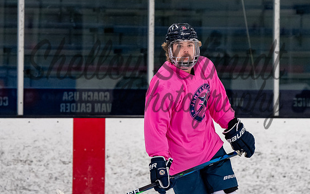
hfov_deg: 5.3
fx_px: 3363
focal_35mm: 398
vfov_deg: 3.3
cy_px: 63
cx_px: 193
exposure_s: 1/800
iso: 2000
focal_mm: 175
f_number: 3.5
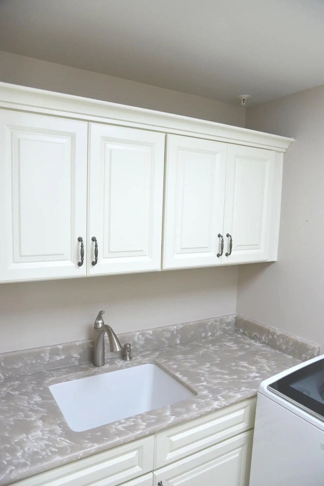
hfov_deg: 53.2
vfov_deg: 73.7
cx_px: 162
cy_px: 243
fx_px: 324
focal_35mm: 24
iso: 400
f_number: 5
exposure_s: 1/100
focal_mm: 24
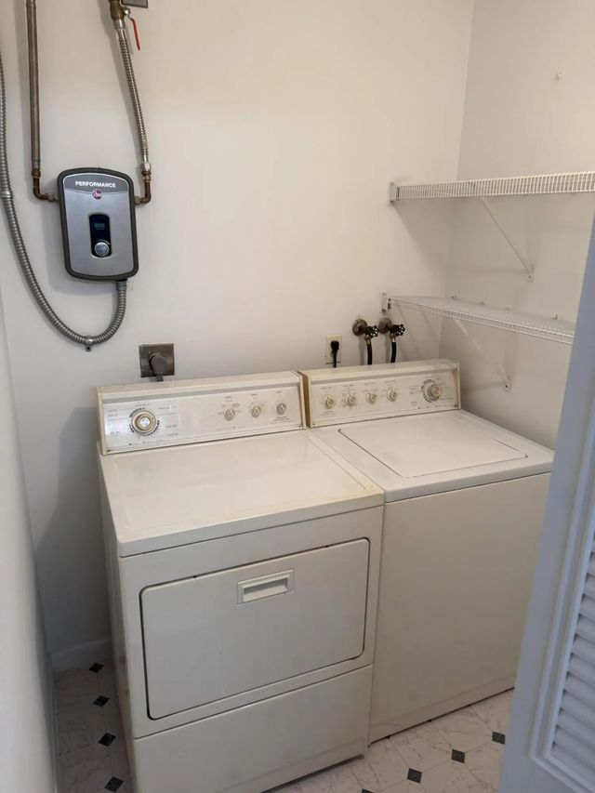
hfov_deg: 56.8
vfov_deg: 71.6
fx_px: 550
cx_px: 298
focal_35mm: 24
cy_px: 396
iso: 200
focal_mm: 6.76
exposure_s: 1/120
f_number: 1.78
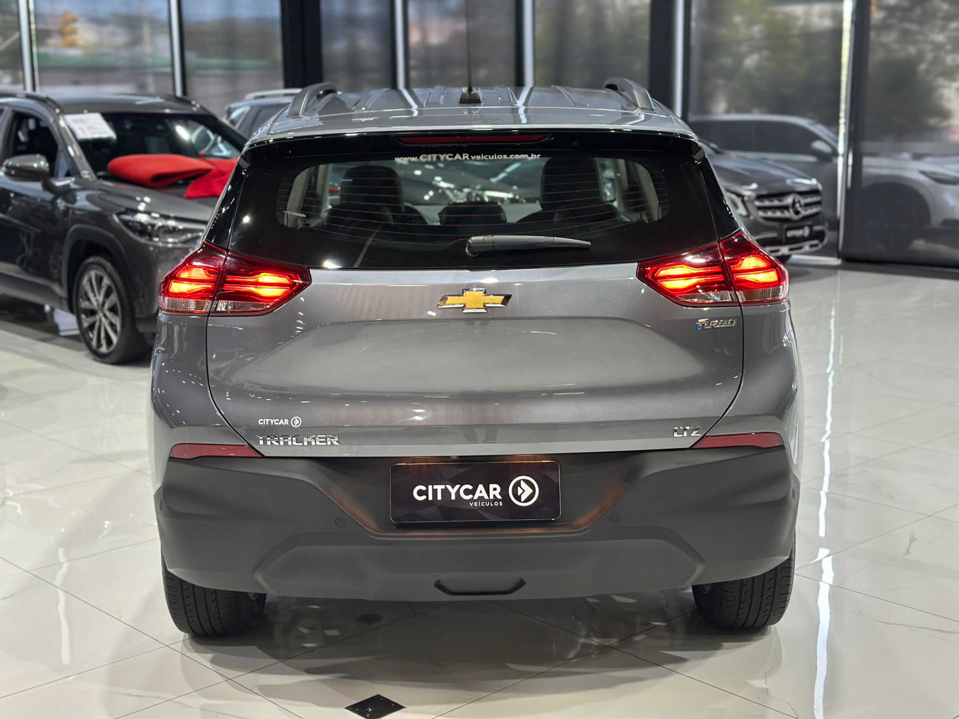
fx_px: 1330
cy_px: 360
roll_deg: +0.1
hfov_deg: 39.7
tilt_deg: -11.2
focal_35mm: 48
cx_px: 480
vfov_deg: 30.3
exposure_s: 1/60
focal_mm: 6.86
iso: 160
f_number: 1.78
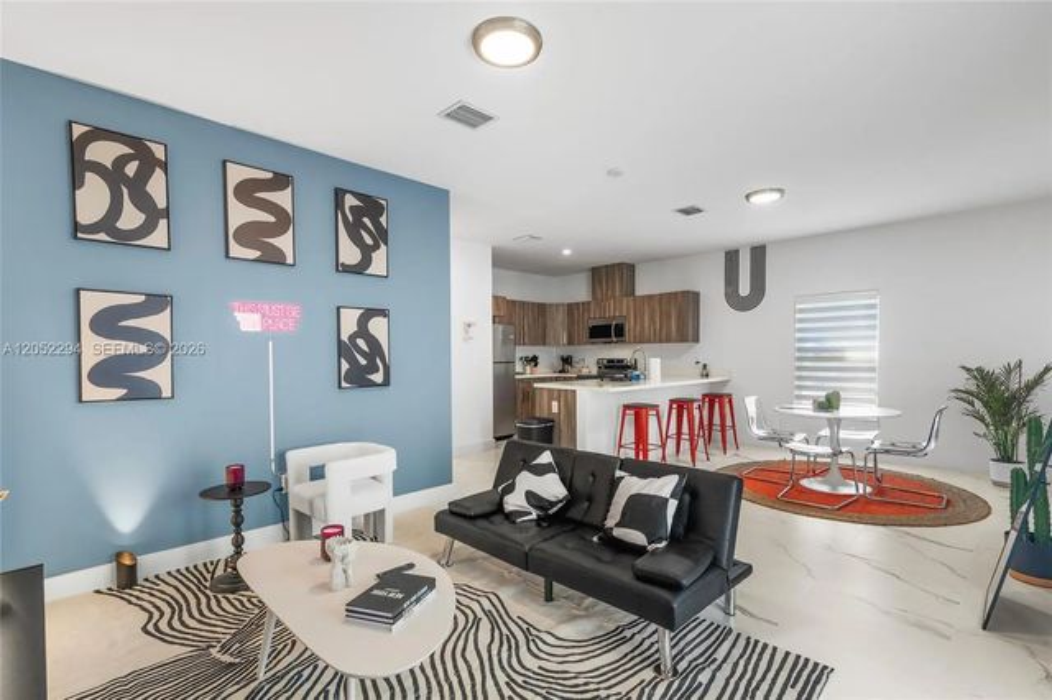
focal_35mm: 16
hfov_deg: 96.8
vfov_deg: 73.7
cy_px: 350
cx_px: 526
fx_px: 467
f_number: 8
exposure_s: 1/8
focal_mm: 16
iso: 400
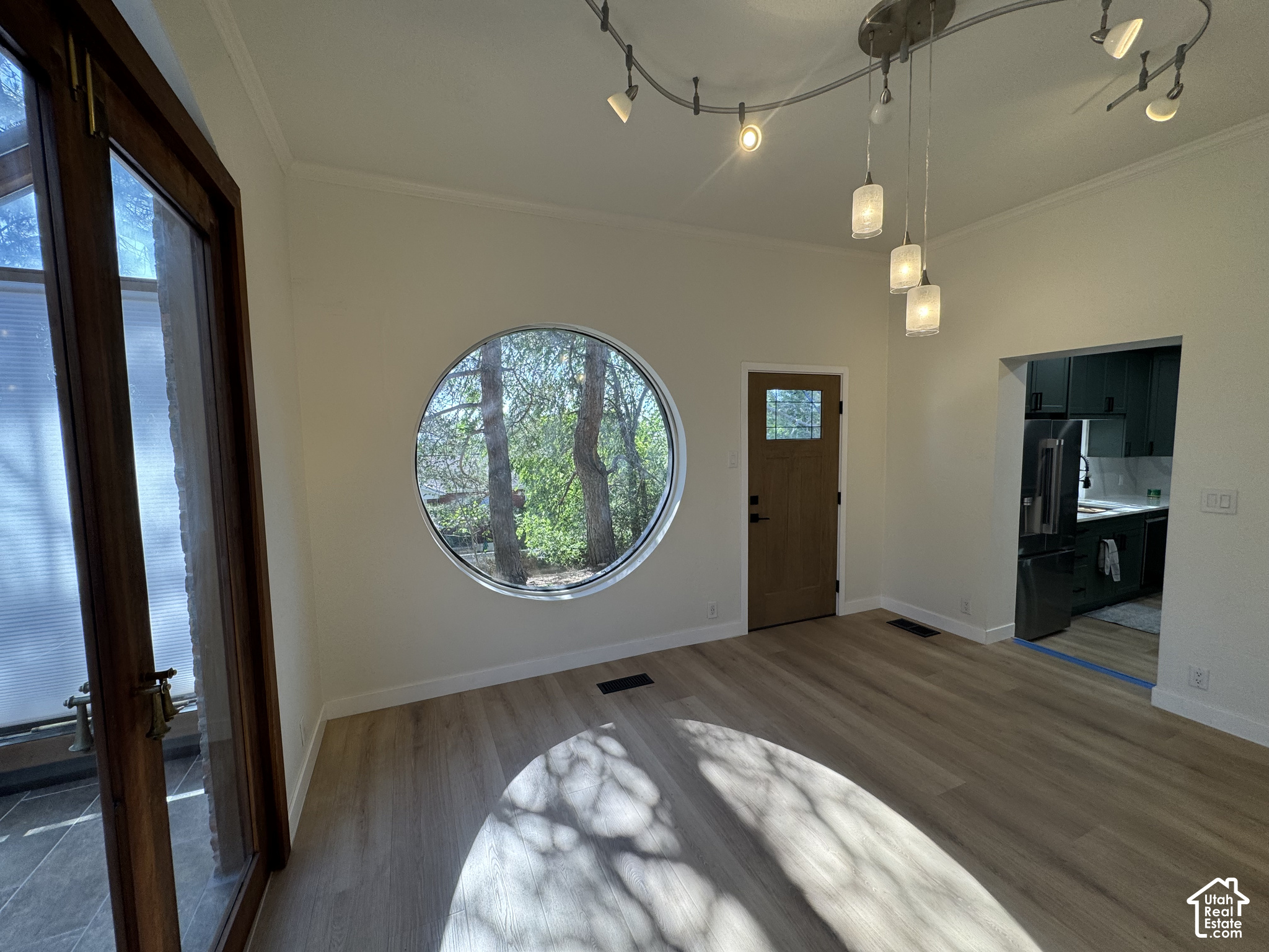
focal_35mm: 14
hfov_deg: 102.1
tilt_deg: -5.0
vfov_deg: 85.7
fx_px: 513
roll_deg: +1.7
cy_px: 476
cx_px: 634
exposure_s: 1/120
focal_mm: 2.22
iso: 64
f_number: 2.2
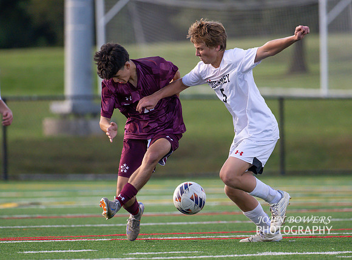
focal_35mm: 594
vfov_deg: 2.5
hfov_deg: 3.4
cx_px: 165
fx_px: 6009
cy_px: 154
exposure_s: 1/2500
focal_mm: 400
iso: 2200
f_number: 4.5
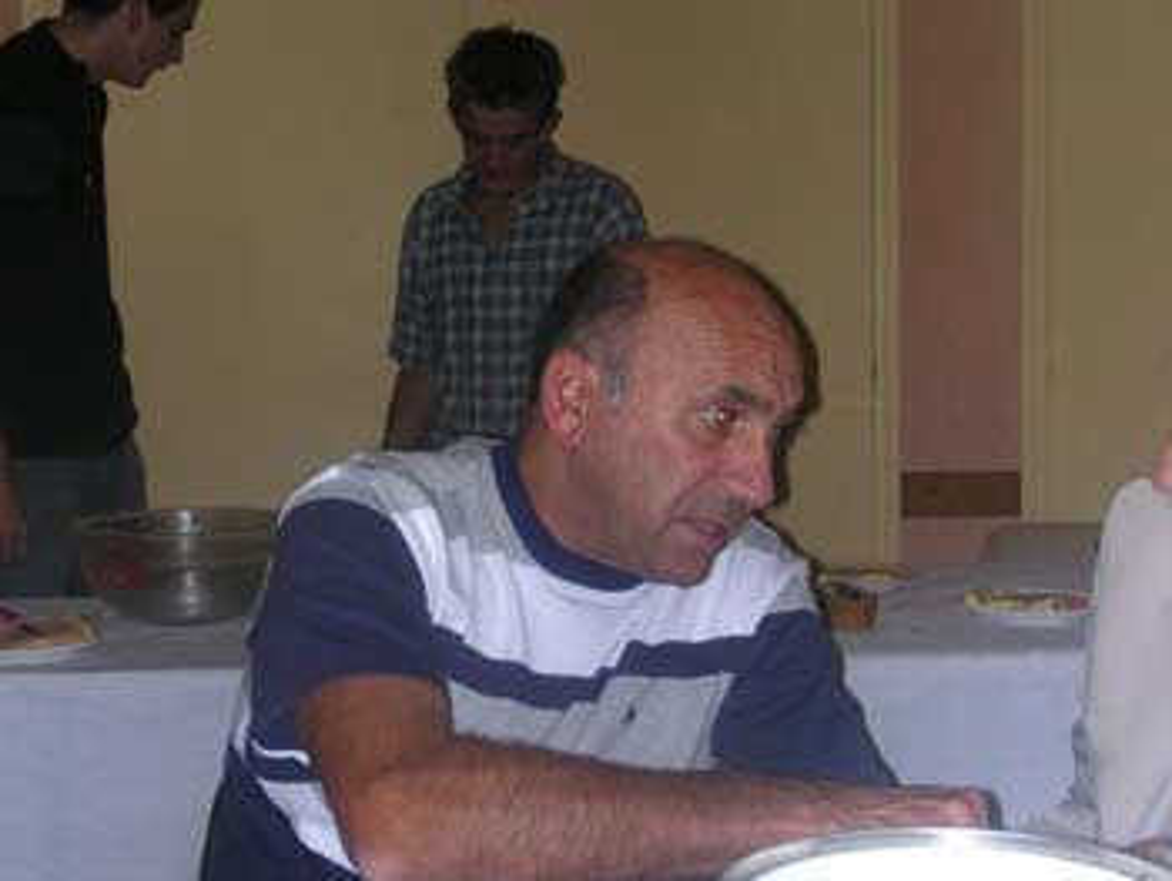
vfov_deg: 25.3
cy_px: 440
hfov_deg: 33.2
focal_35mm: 58
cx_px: 586
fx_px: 1965
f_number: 3.4
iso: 167
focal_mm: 8.9
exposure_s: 1/60
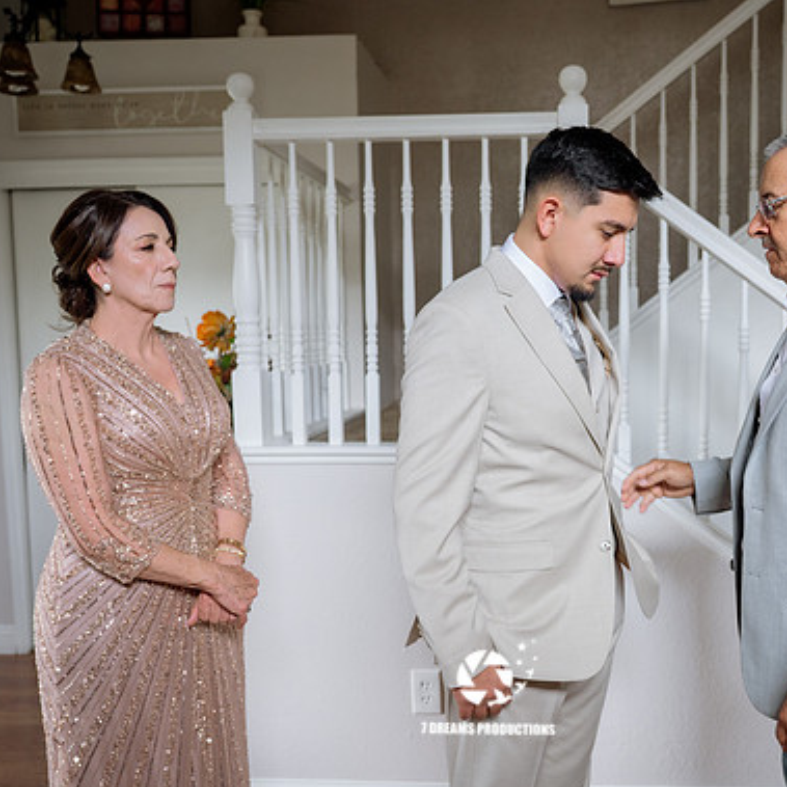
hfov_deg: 44.6
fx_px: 952
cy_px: 399
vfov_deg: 44.9
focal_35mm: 37
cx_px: 488
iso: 800
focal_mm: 28.5
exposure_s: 1/100
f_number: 3.2
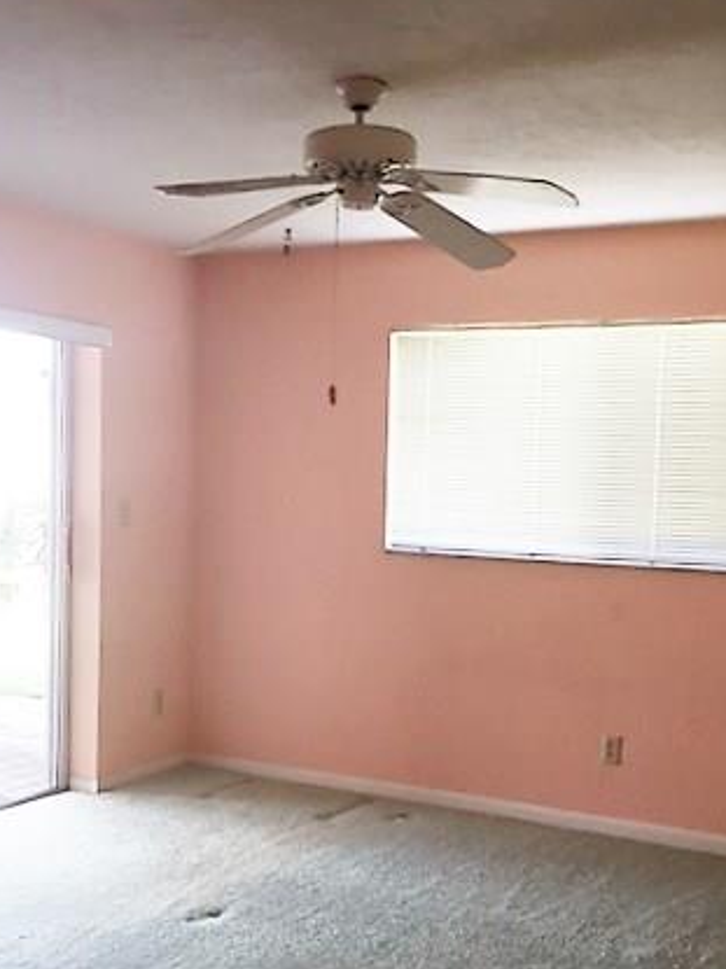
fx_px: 1203
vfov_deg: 43.7
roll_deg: +0.5
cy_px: 573
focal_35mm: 43
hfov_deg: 33.6
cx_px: 389
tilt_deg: -4.6
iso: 32
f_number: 2.2
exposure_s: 1/30
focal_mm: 4.15
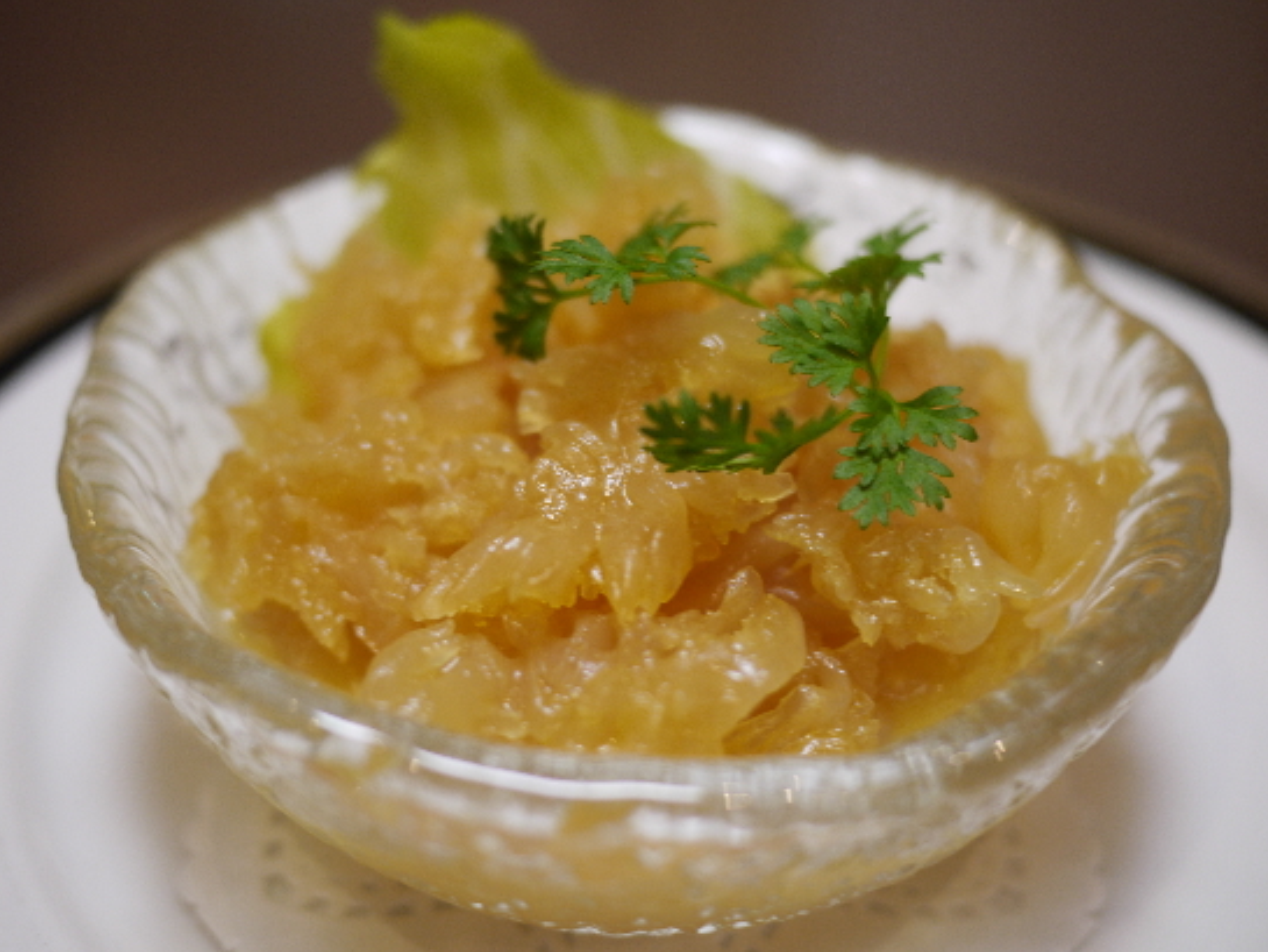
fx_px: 1612
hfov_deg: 42.9
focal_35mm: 44
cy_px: 459
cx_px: 635
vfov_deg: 32.9
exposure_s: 1/30
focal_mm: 20
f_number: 1.7
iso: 160
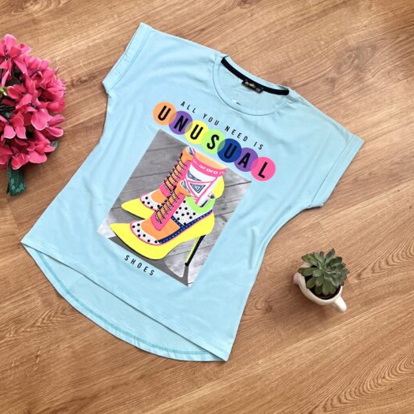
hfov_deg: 47.2
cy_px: 221
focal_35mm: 35
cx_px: 190
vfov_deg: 47.2
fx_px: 474
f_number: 1.6
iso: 125
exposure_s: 1/113
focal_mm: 5.1
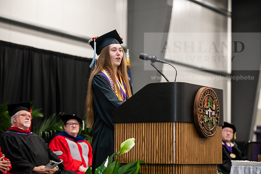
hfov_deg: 19.5
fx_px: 761
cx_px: 130
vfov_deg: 13.0
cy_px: 87
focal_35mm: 105
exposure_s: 1/200
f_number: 3.2
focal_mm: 105
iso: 2500
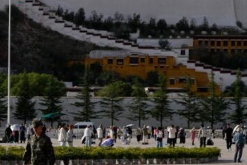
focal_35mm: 173
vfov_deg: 7.9
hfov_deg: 11.9
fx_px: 1187
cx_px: 77
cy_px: 42
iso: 100
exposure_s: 1/400
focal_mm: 79
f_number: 8
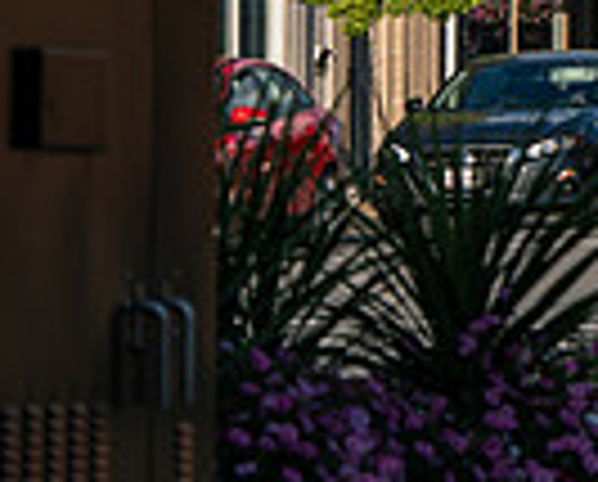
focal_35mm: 498
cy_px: -372
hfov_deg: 3.8
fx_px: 8833
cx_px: 1070
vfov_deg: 3.1
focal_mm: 122
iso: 80
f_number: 5
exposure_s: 1/640
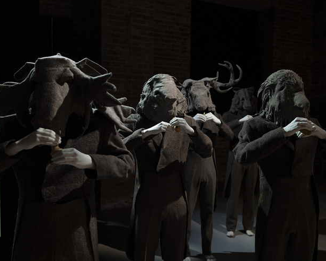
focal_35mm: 40
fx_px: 386
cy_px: 129
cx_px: 161
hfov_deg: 45.8
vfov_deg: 37.3
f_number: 2.8
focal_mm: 35
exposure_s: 1/20
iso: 400
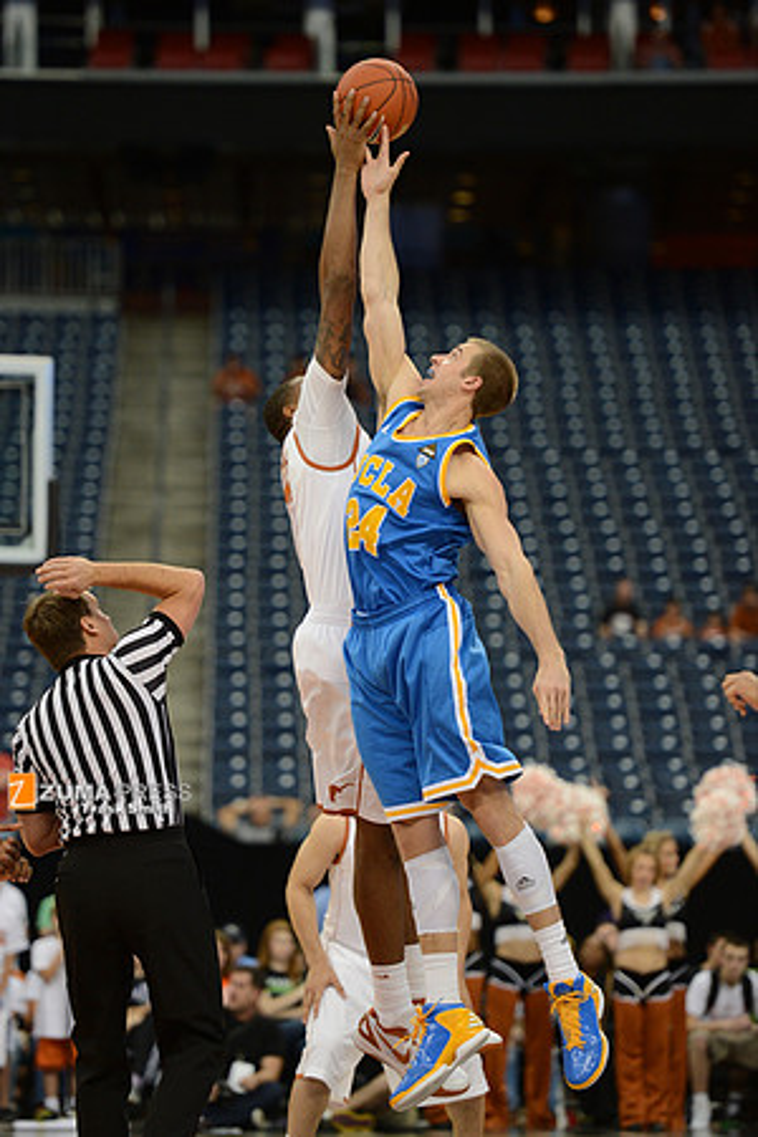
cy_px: 568
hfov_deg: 7.6
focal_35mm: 180
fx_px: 5685
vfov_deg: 11.4
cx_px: 379
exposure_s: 1/1250
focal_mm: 180
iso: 2000
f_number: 2.8
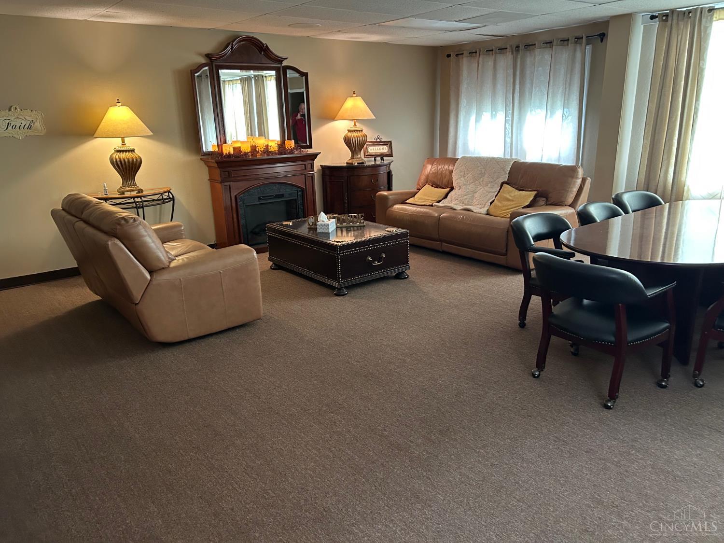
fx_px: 544
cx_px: 362
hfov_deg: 67.3
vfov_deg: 53.1
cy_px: 272
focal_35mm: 26
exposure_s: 1/60
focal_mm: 5.7
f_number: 1.5
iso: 500
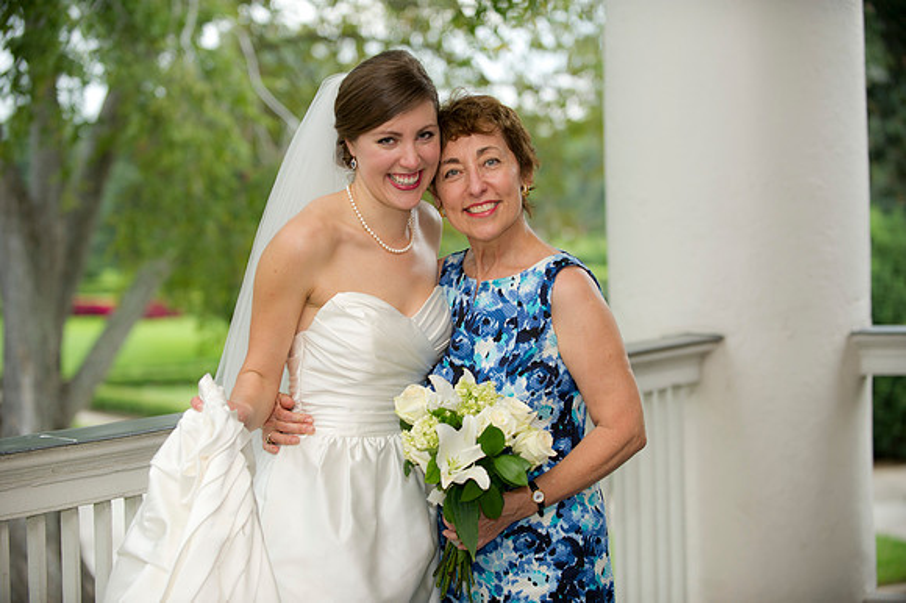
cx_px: 453
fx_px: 2163
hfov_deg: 23.7
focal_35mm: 86
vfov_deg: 15.9
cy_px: 302
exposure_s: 1/80
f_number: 2.8
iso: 250
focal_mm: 86
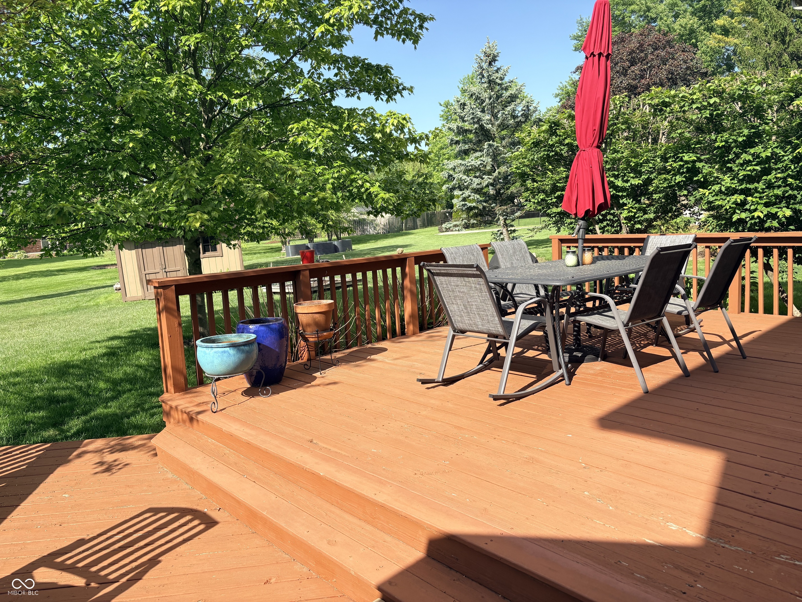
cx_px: 401
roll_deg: +3.3
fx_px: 602
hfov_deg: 67.3
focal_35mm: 26
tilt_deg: -8.2
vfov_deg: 53.1
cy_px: 301
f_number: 1.6
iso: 50
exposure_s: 1/1901
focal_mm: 5.96
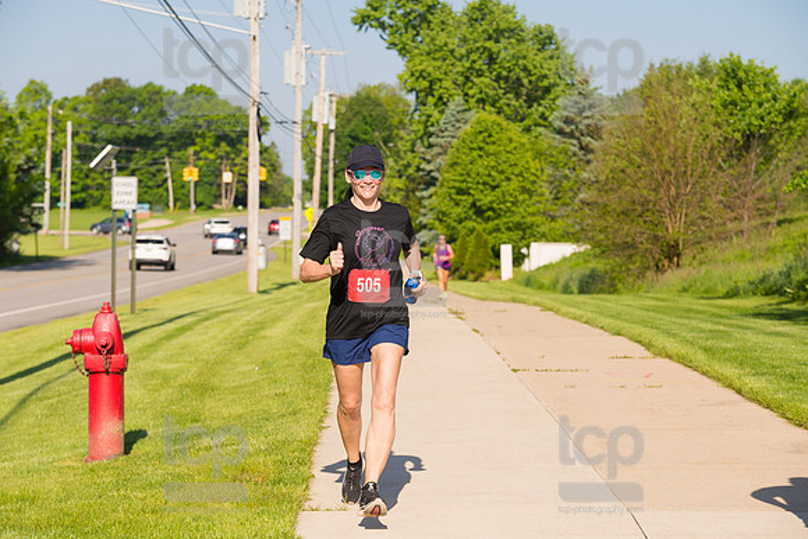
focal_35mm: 92
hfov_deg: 22.1
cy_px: 270
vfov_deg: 14.9
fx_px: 2065
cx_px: 404
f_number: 5.6
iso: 400
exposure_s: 1/2000
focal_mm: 92
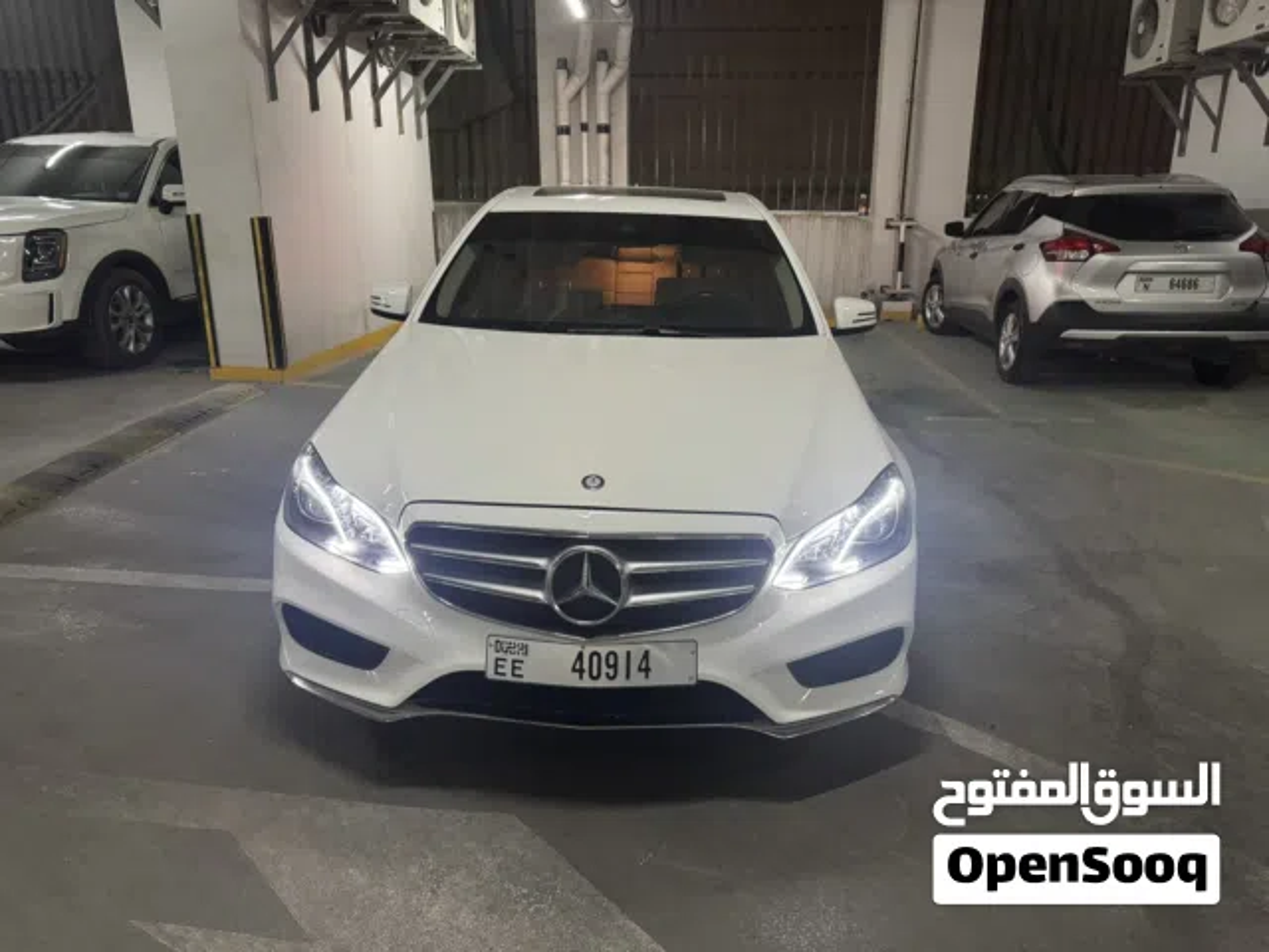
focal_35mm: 24
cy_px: 476
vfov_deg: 56.8
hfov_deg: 71.6
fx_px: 880
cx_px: 634
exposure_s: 1/45
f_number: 1.78
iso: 800
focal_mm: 6.76
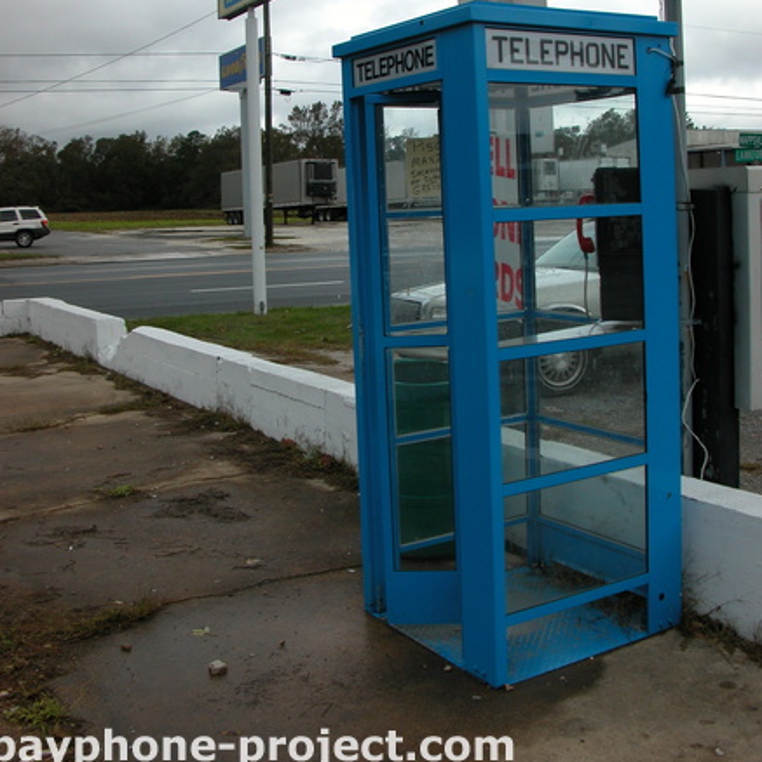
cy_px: 251
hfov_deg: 40.0
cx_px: 379
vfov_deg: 39.5
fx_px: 1046
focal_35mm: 42
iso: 100
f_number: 4
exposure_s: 1/519
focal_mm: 8.9
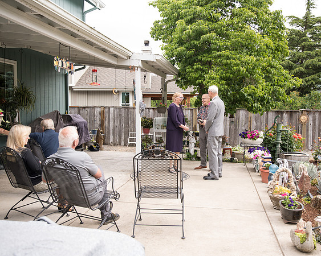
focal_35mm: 33
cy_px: 128
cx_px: 179
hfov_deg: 54.6
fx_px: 310
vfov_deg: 44.9
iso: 320
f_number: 4
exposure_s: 1/500
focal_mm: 29
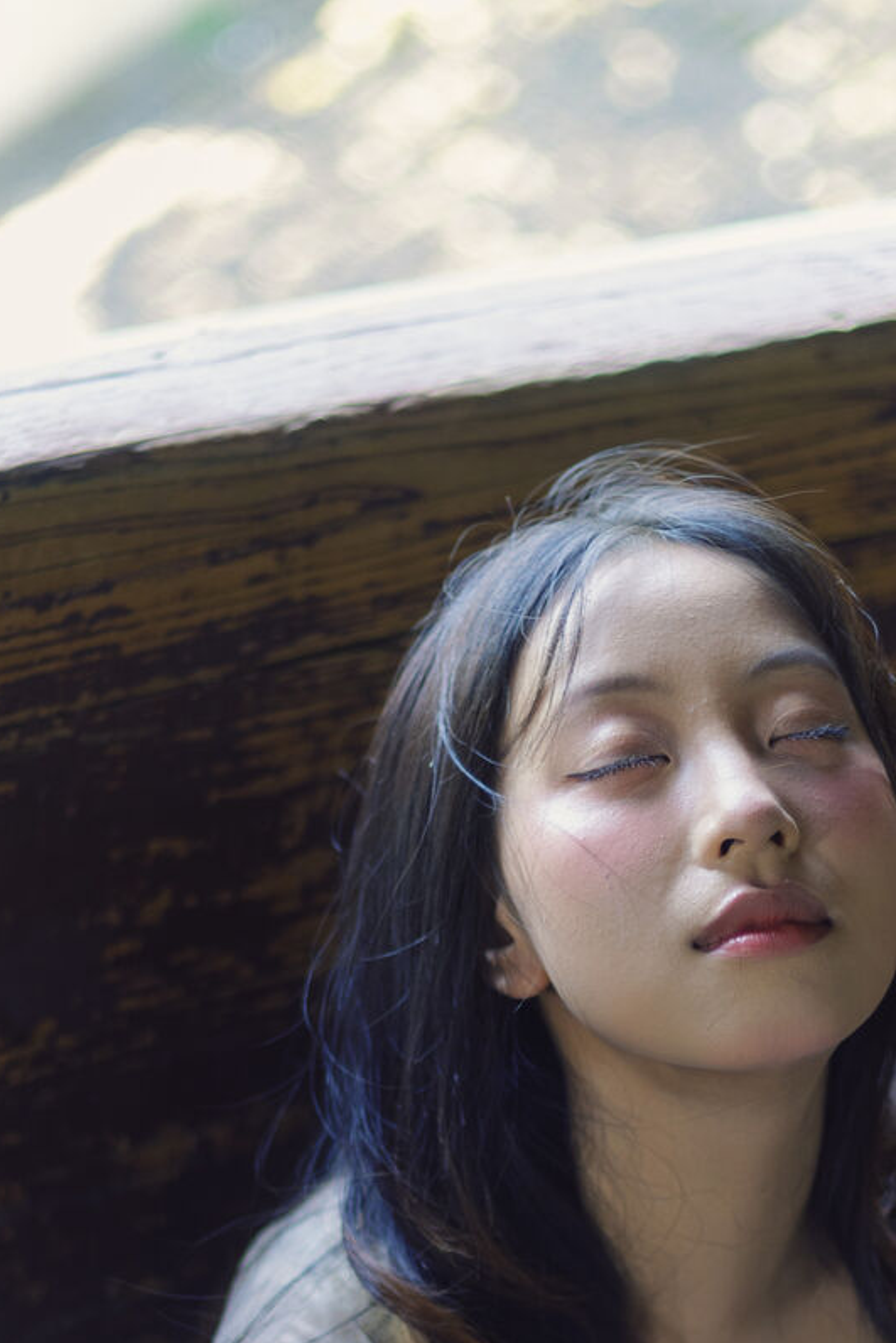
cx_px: 518
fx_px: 4217
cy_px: 1179
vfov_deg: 17.9
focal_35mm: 113
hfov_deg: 12.1
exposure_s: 1/200
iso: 320
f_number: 1.8
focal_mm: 50
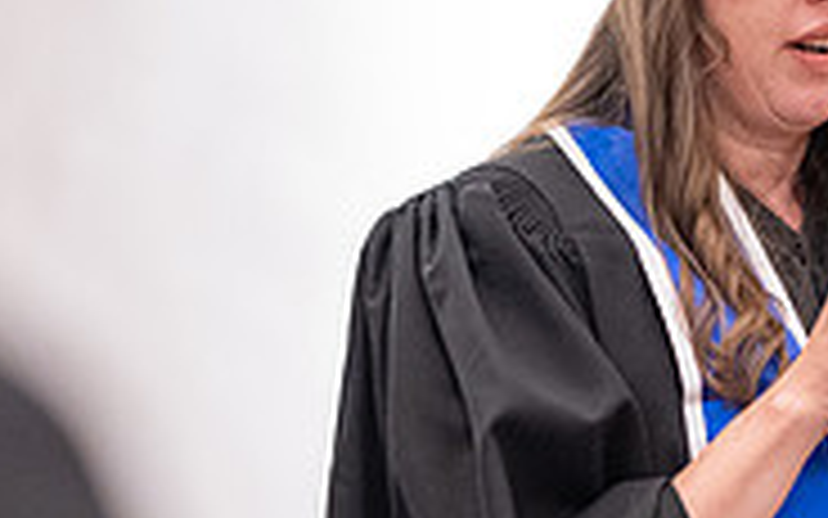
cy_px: 313
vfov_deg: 3.9
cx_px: 778
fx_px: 7605
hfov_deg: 6.2
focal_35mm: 337
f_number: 1.4
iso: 2500
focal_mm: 105
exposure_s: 1/320
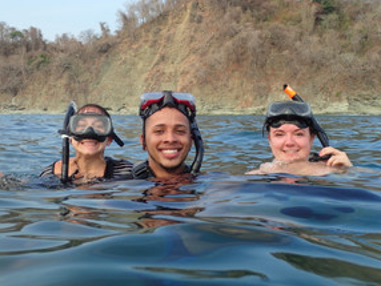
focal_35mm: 49
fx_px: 540
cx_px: 156
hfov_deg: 38.7
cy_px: 122
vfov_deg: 29.7
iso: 100
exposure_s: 1/250
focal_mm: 7.34
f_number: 4
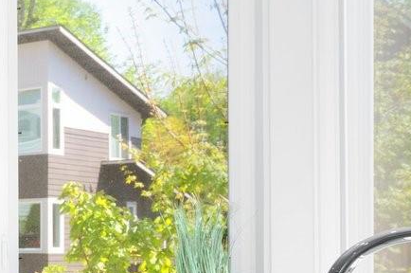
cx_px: -551
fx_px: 996
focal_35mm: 87
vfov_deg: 15.4
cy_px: 248
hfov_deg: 15.1
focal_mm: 18.5
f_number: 8
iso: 400
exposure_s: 1/60
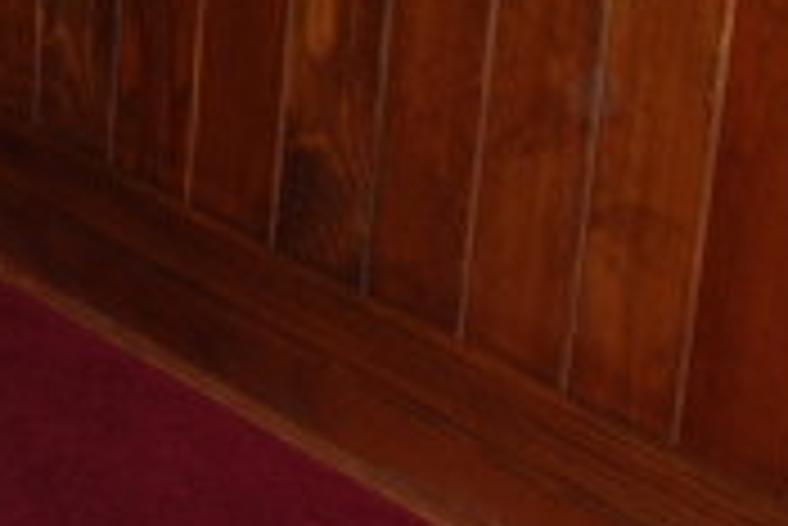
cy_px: 97
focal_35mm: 137
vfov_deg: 10.0
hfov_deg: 13.7
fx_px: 3001
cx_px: -527
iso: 200
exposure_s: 1/60
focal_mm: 20
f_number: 4
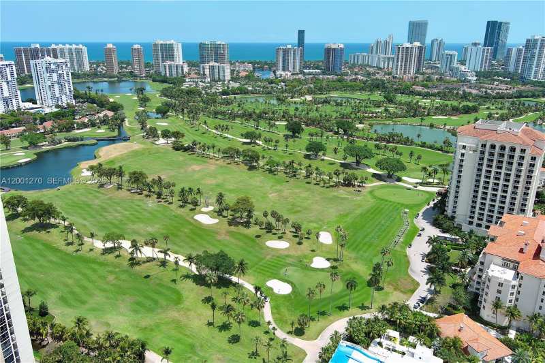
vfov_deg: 44.9
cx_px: 272
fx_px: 439
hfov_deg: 63.7
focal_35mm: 29
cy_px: 182
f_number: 2.8
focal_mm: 10.57
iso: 100
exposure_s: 1/1248
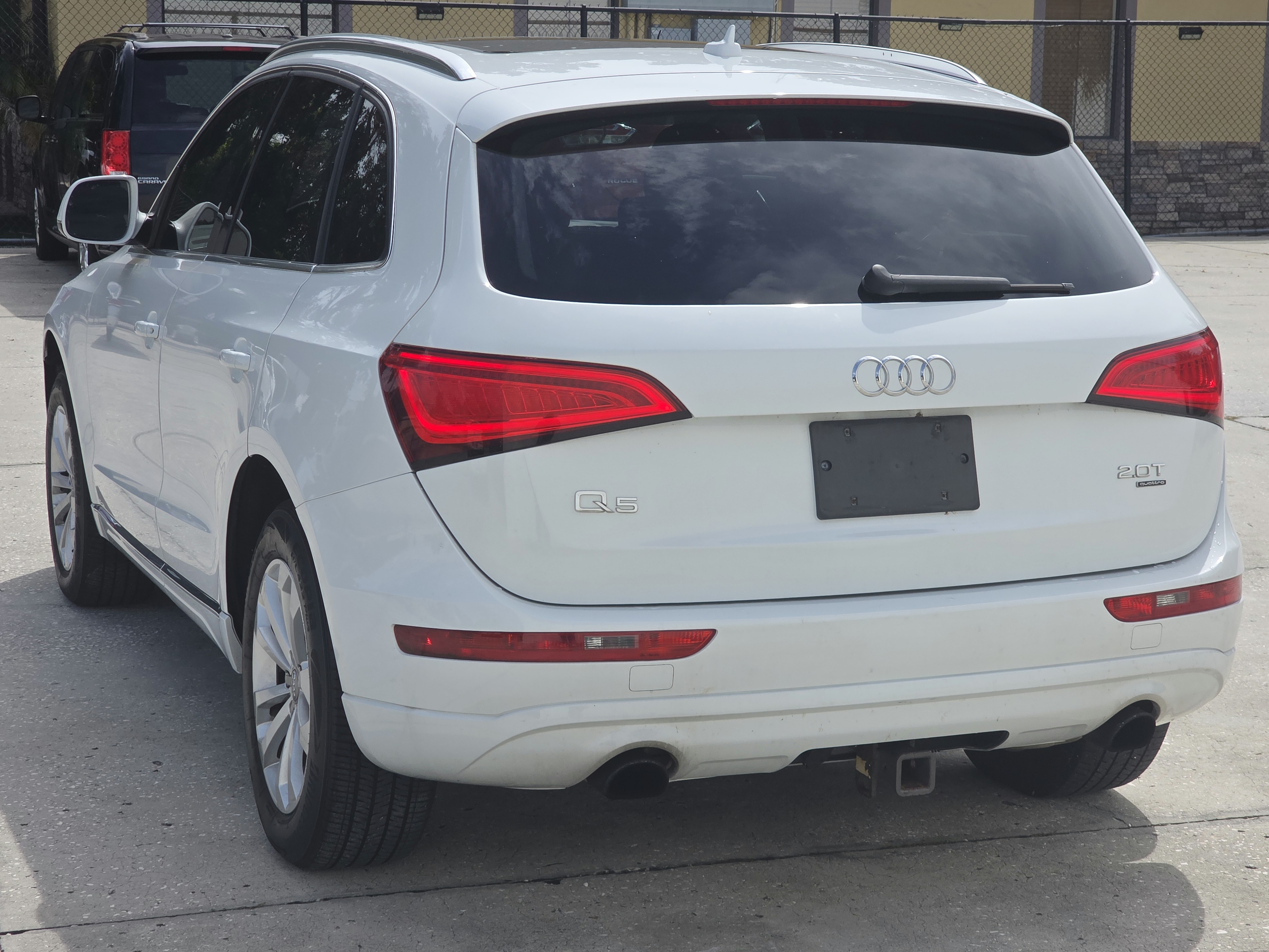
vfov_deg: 21.0
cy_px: 480
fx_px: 2566
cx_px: 638
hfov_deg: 27.8
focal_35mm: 70
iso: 50
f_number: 2.4
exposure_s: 1/2327
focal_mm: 7.9
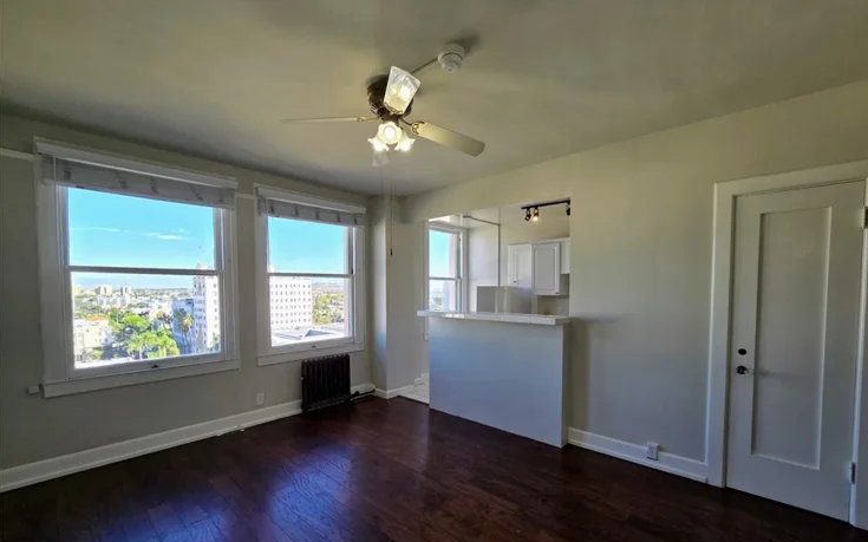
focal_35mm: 14
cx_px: 440
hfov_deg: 105.3
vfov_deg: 78.3
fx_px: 331
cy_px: 302
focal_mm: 2.2
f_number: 2.2
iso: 50
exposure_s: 1/266
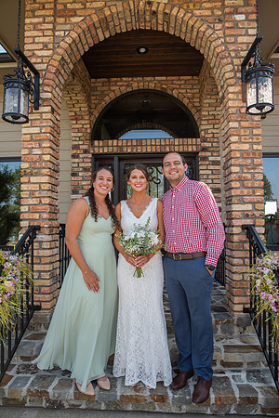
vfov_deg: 73.7
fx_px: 279
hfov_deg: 53.1
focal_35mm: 24
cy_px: 209
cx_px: 140
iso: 125
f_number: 4.5
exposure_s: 1/160
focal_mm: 24
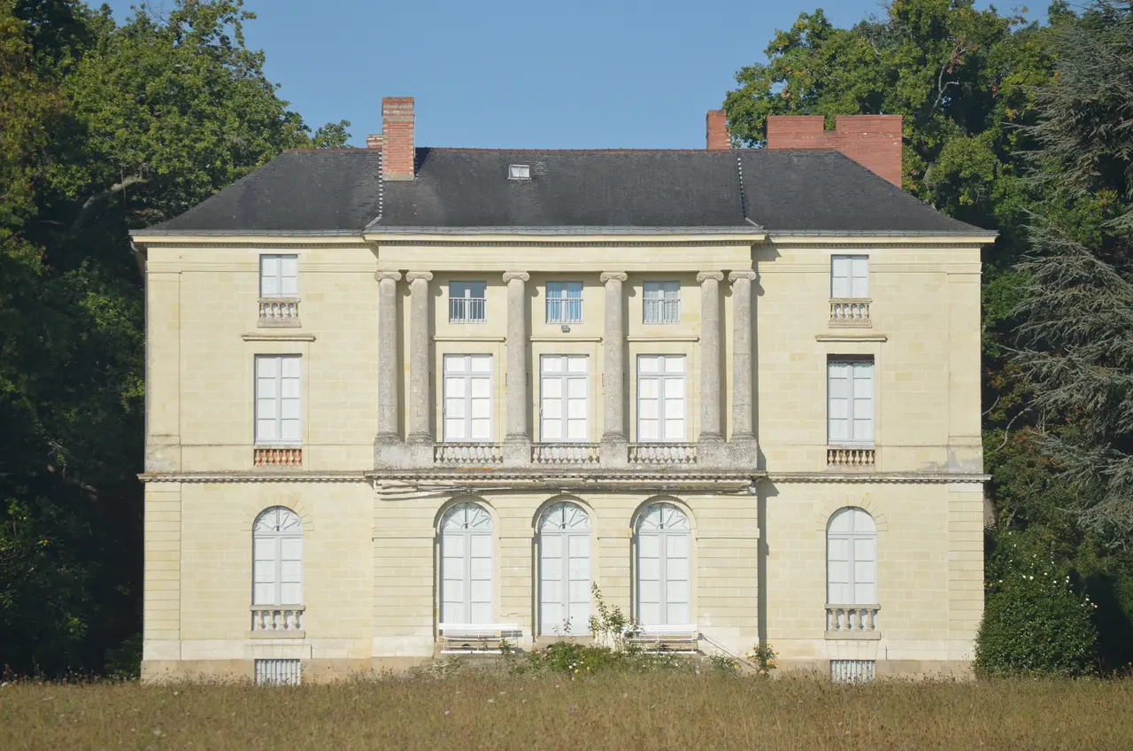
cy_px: 376
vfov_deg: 5.5
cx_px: 566
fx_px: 7774
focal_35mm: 248
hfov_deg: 8.3
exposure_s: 1/500
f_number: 5.6
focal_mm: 165
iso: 100
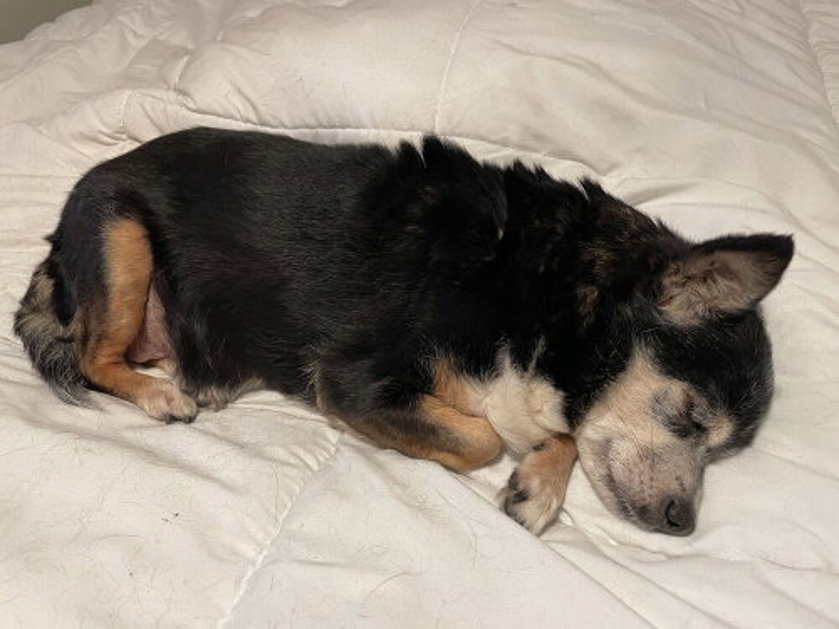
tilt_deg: -37.5
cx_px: 420
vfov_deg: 53.1
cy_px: 314
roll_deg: +7.6
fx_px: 630
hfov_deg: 67.3
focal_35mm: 26
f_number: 1.6
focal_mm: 4.2
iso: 250
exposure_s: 1/60
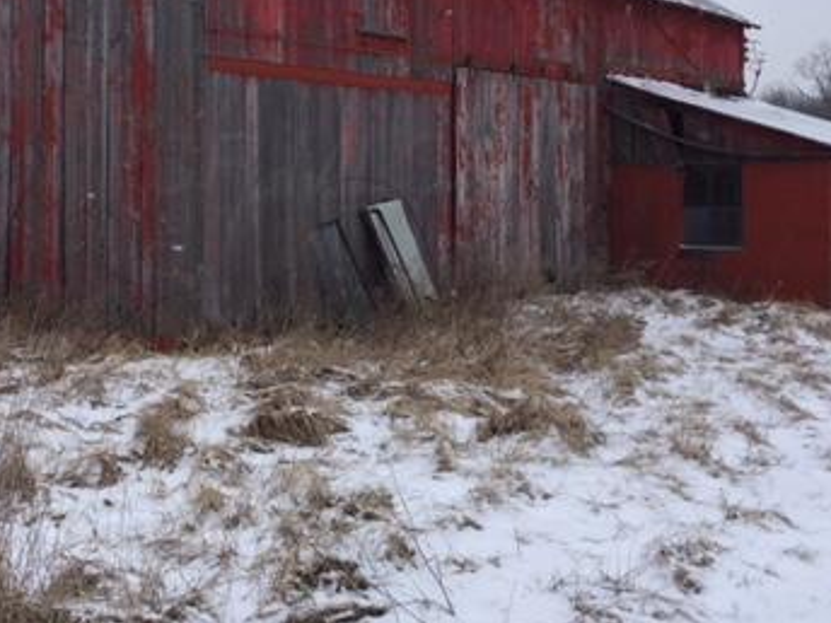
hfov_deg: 35.3
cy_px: 164
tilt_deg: -0.5
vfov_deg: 26.7
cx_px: 297
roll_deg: +0.8
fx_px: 1296
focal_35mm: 54
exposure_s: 1/942
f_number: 2.2
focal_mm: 4.15
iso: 32
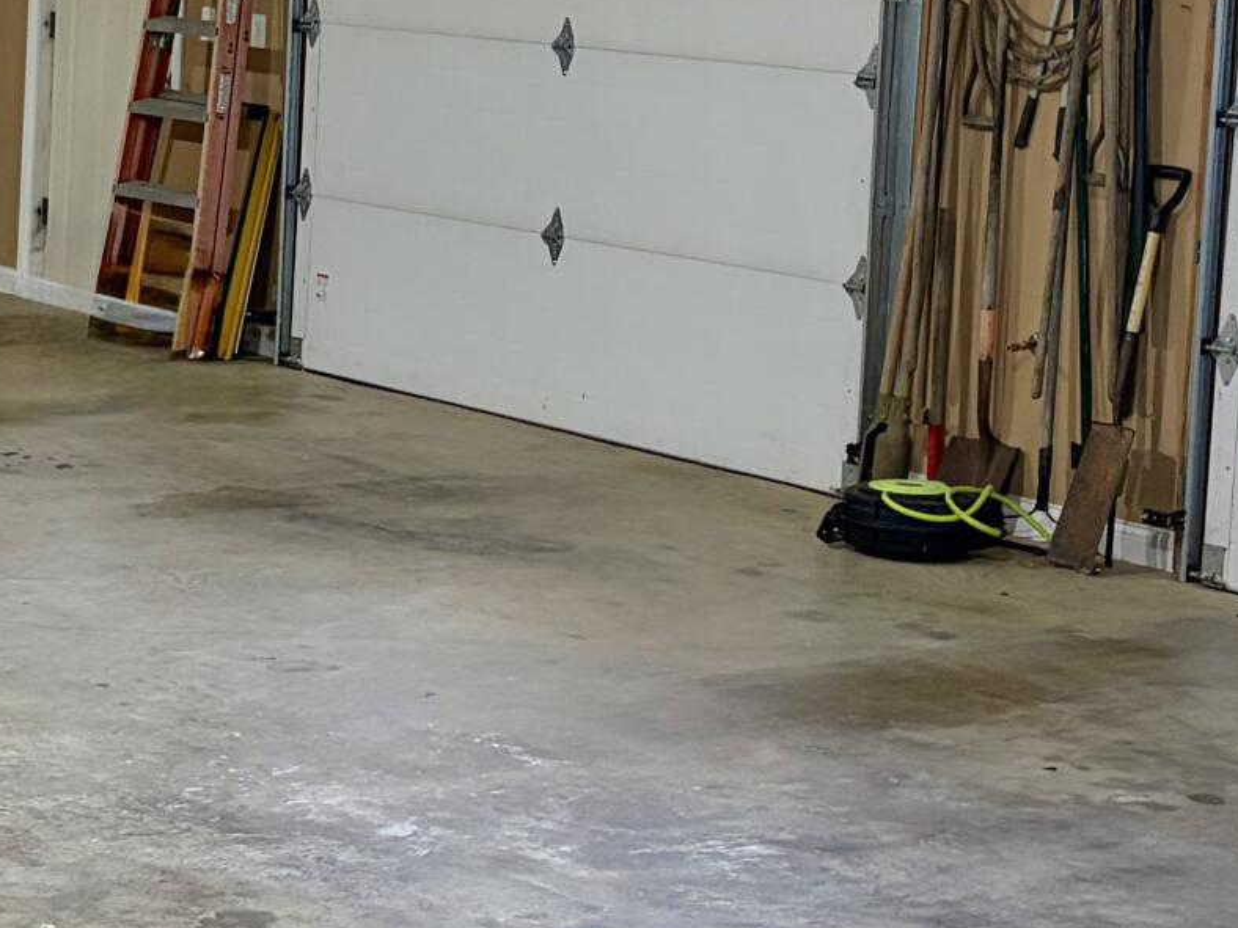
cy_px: 97
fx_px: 3541
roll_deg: -2.6
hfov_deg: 19.5
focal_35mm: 99
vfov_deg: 14.8
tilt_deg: -4.3
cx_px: 170
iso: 200
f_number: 1.6
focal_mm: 5.96
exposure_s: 1/60
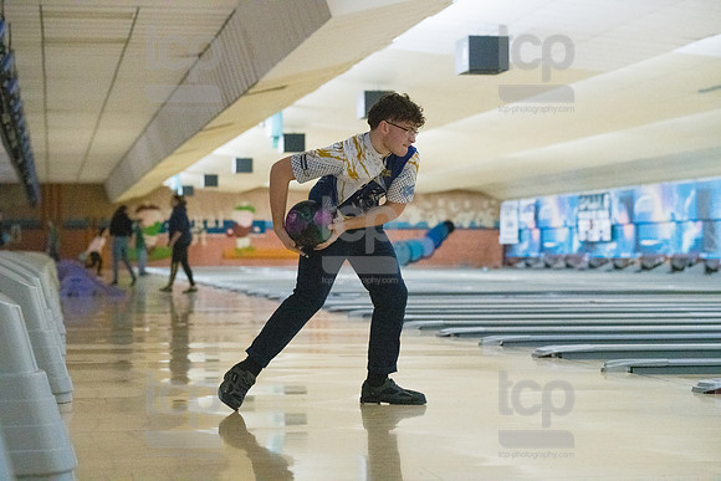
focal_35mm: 100
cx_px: 360
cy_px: 240
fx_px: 2003
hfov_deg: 20.4
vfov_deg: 13.7
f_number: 4
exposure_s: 1/1000
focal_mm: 100
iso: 10000
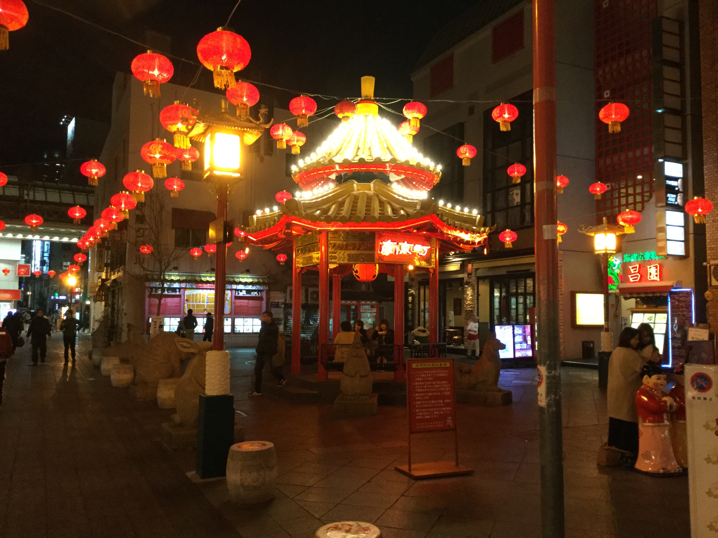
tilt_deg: +3.1
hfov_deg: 58.4
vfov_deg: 45.4
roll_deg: -1.4
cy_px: 269
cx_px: 359
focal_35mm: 31
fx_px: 643
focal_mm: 3.3
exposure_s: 1/30
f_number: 2.4
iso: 200
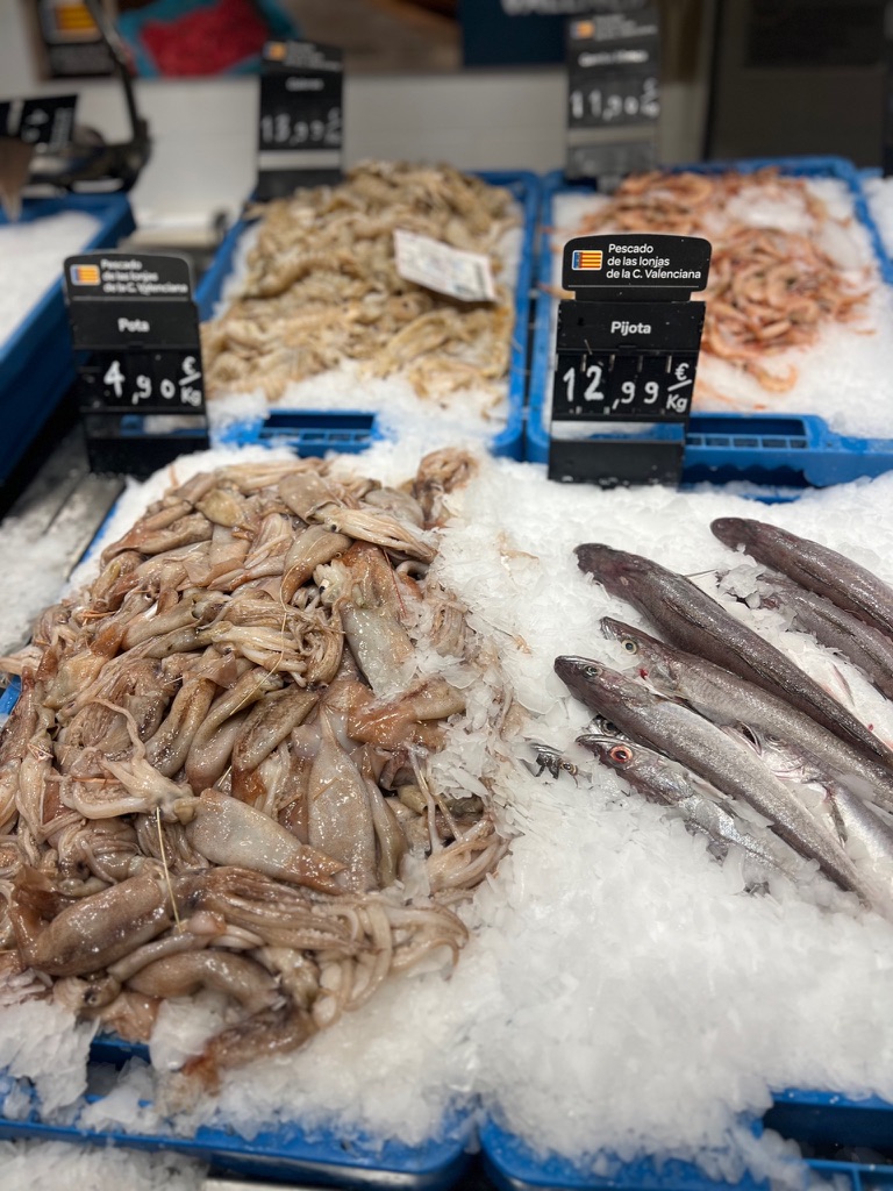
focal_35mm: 26
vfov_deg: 67.3
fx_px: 894
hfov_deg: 53.1
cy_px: 596
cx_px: 446
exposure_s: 1/965
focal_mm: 5.7
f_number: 1.5
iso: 50
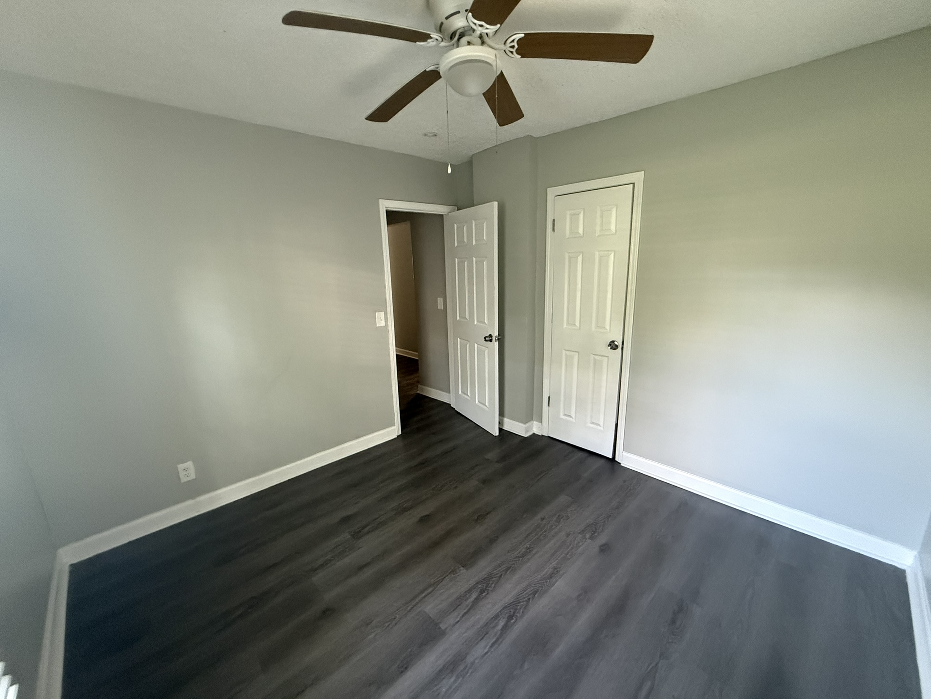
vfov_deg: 85.7
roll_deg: +2.0
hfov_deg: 102.1
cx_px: 466
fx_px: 377
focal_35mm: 14
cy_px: 350
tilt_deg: -12.5
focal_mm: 2.22
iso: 800
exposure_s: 1/60
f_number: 2.2
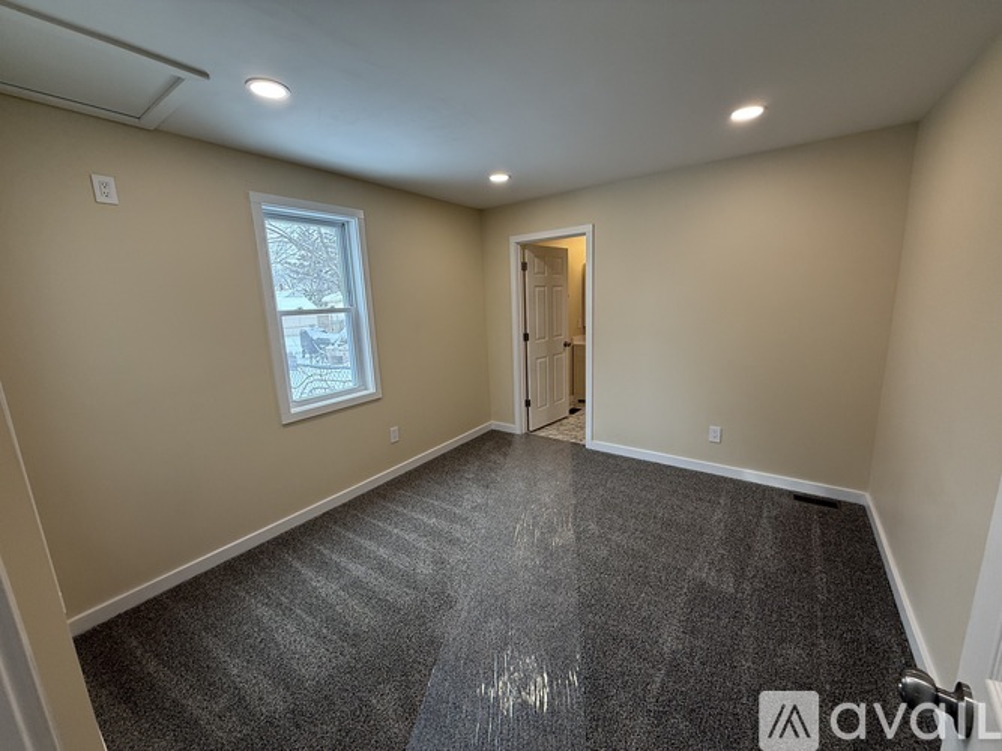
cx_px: 501
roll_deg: +2.3
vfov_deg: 85.7
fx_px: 405
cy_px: 376
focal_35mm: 14
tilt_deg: -11.2
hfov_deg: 102.1
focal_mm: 2.22
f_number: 2.2
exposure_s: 1/120
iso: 100
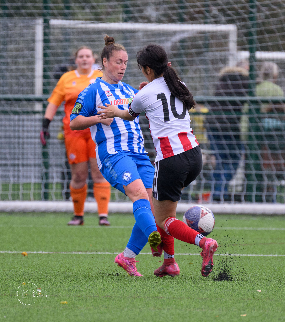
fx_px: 7961
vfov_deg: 2.3
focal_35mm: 801
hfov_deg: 2.1
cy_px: 190
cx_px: 158
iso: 1250
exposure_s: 1/1250
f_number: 5.6
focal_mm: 400
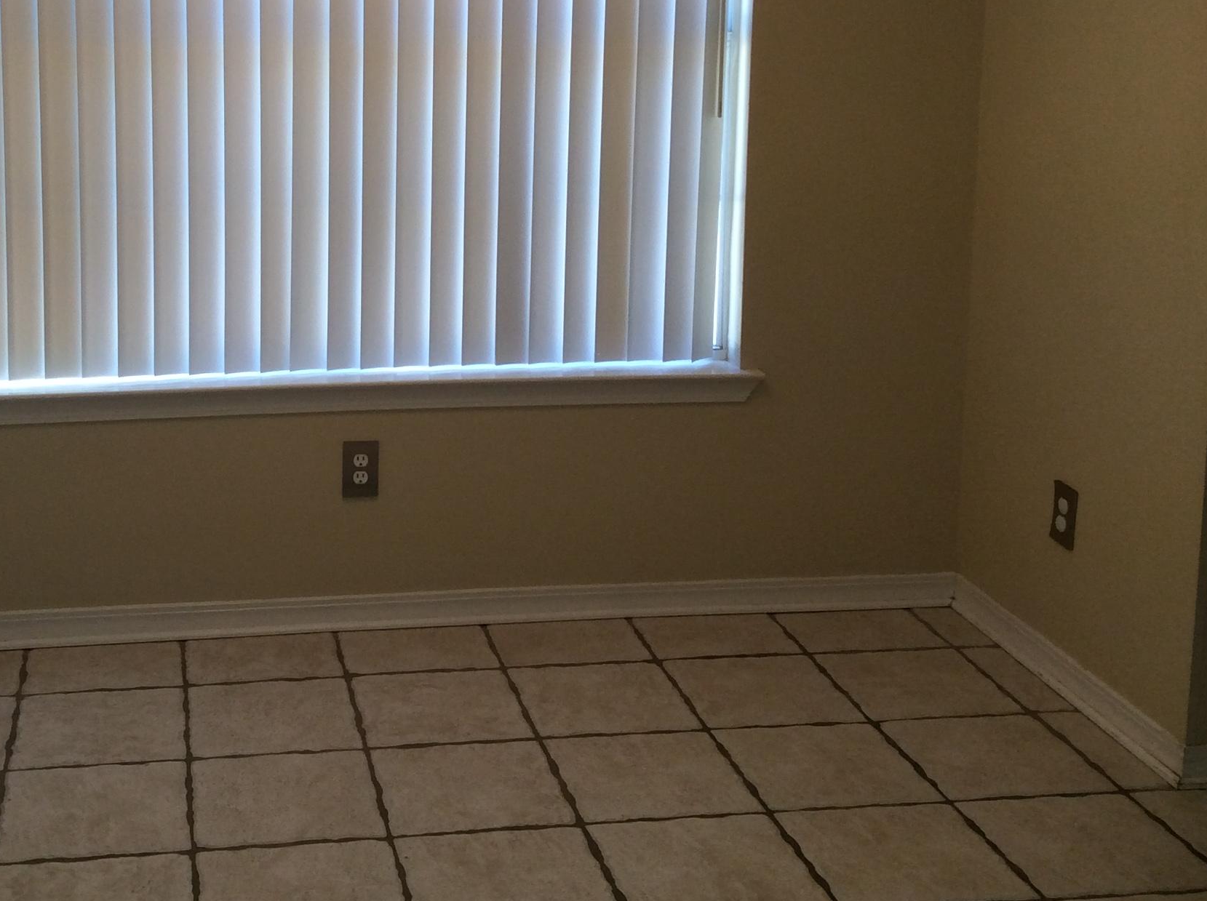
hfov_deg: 37.7
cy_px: 199
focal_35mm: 50
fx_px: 1741
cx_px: 380
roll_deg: +0.7
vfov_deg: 28.5
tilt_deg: -9.4
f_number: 2.4
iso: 40
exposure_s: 1/100
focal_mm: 3.3
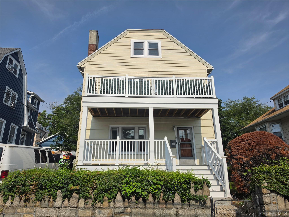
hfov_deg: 73.9
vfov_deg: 58.9
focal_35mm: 23
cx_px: 144
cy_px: 108
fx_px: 192
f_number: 1.4
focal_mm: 6.5
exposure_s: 1/7939
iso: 40
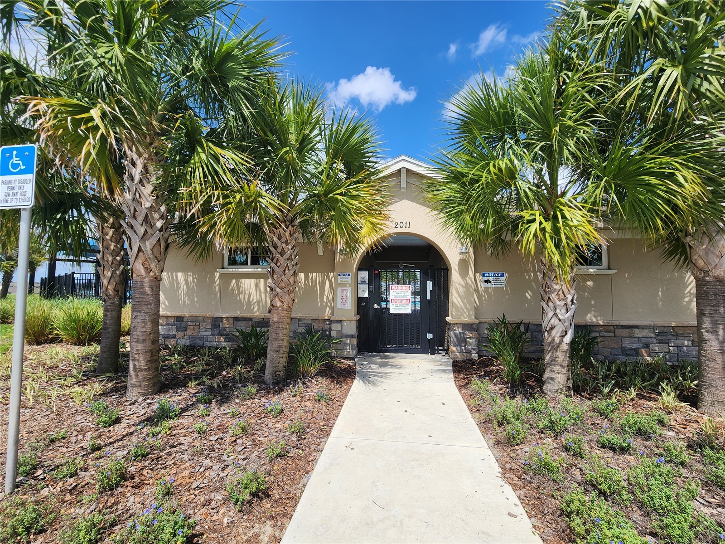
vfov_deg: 89.9
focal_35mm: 13
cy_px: 272
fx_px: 272
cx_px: 362
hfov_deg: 106.2
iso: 50
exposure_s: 1/1899
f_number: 2.2
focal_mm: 2.2
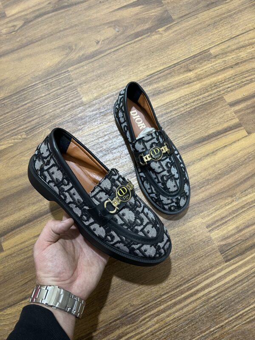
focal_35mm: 26
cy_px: 170
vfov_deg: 67.3
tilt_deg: -75.4
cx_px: 128
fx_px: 255
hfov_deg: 53.1
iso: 160
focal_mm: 5.7
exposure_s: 1/50
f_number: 1.5
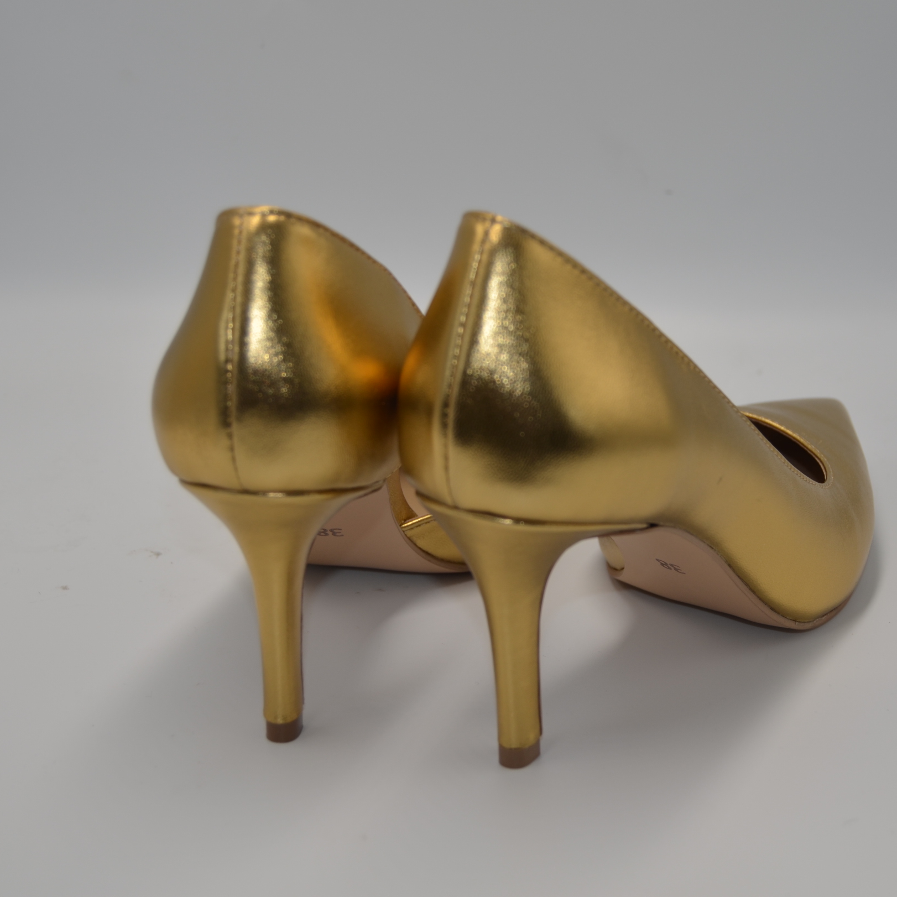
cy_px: 449
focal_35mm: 68
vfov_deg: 25.5
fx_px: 1983
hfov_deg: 25.4
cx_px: 552
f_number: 4.5
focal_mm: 35
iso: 100
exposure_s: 1/200
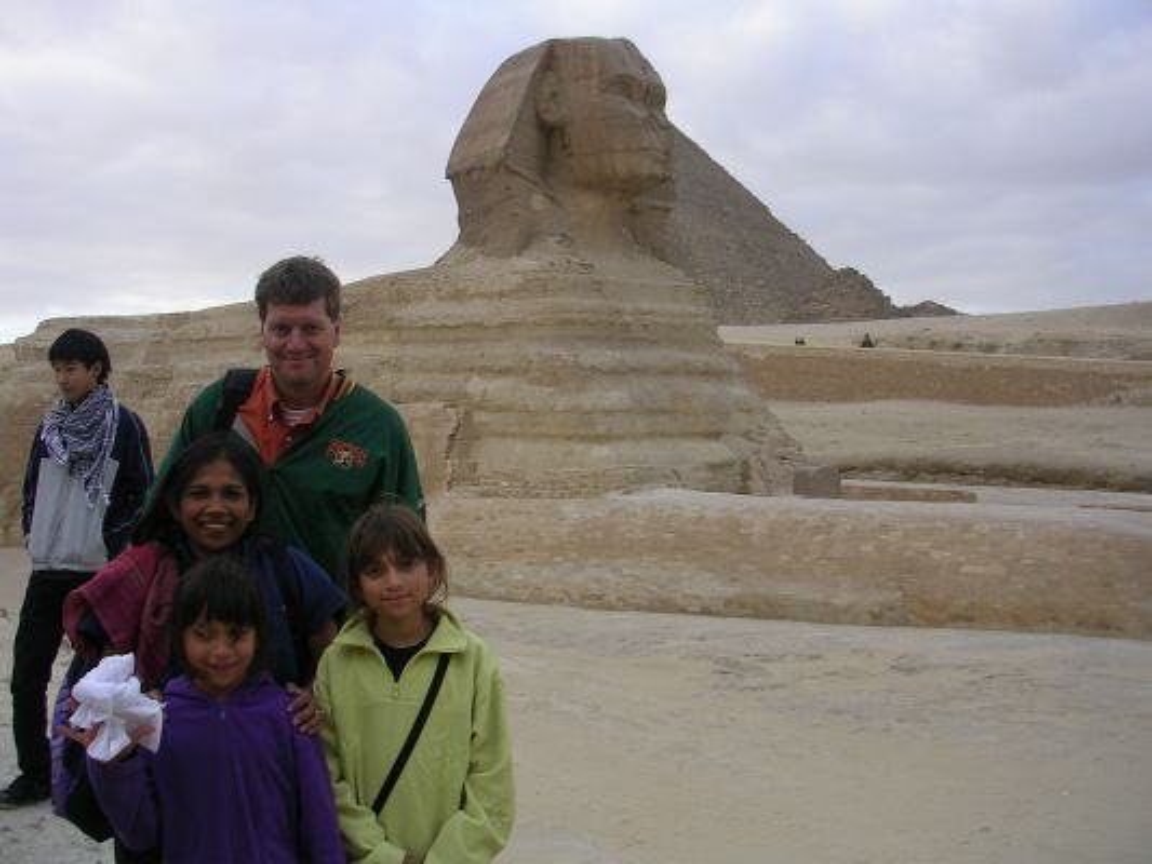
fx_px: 1265
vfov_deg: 37.7
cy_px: 432
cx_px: 576
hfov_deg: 49.0
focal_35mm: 38
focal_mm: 5.8
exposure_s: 1/182
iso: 50
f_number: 2.8
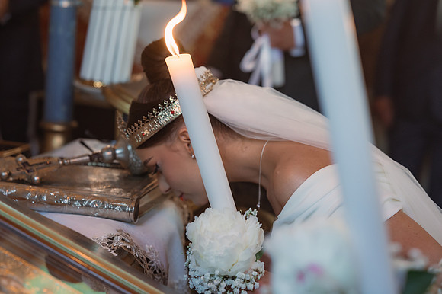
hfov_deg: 20.8
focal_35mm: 98
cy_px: 157
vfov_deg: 13.9
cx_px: 187
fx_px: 1203
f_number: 3.2
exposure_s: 1/200
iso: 1600
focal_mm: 85
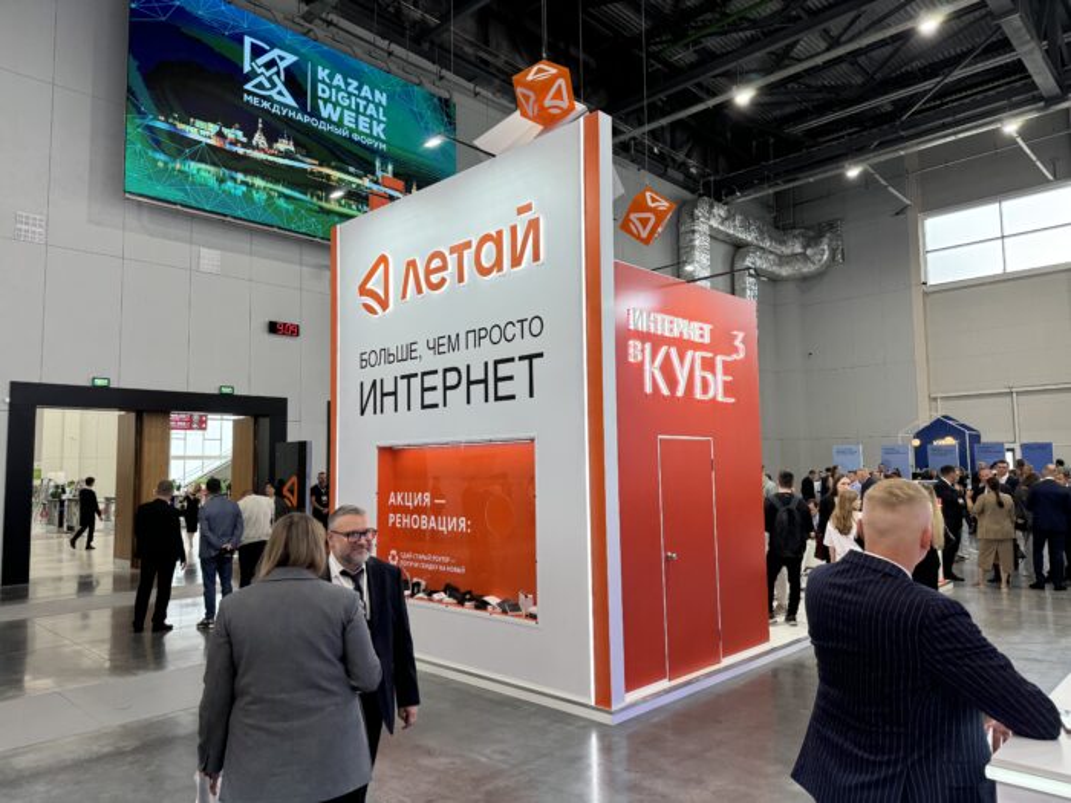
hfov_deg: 71.6
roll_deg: +1.1
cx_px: 536
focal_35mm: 24
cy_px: 402
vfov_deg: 56.8
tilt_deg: +5.1
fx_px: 743
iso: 64
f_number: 1.78
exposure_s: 1/122
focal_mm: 6.76
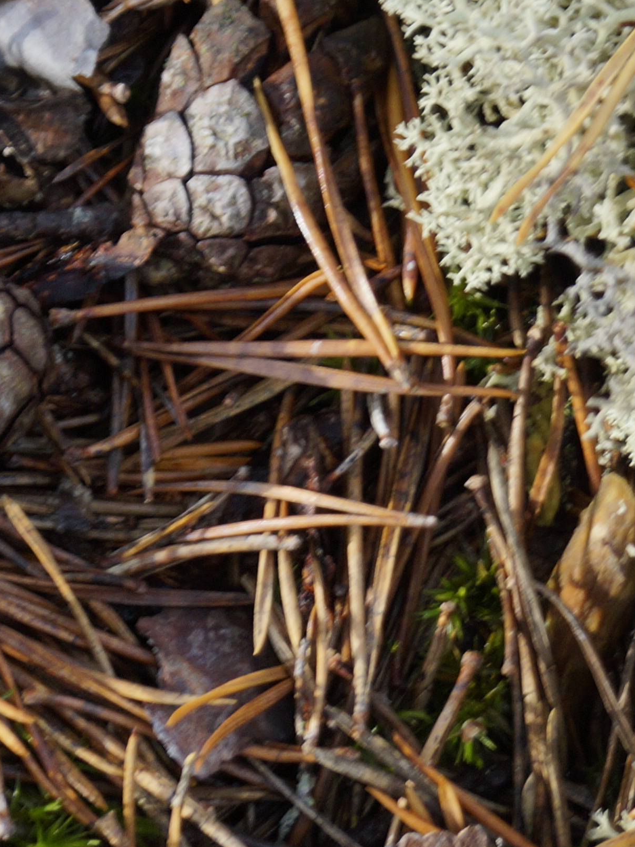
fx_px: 6546
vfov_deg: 7.4
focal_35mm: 268
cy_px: 221
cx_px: 470
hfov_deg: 5.6
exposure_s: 1/160
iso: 200
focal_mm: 55
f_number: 5.6
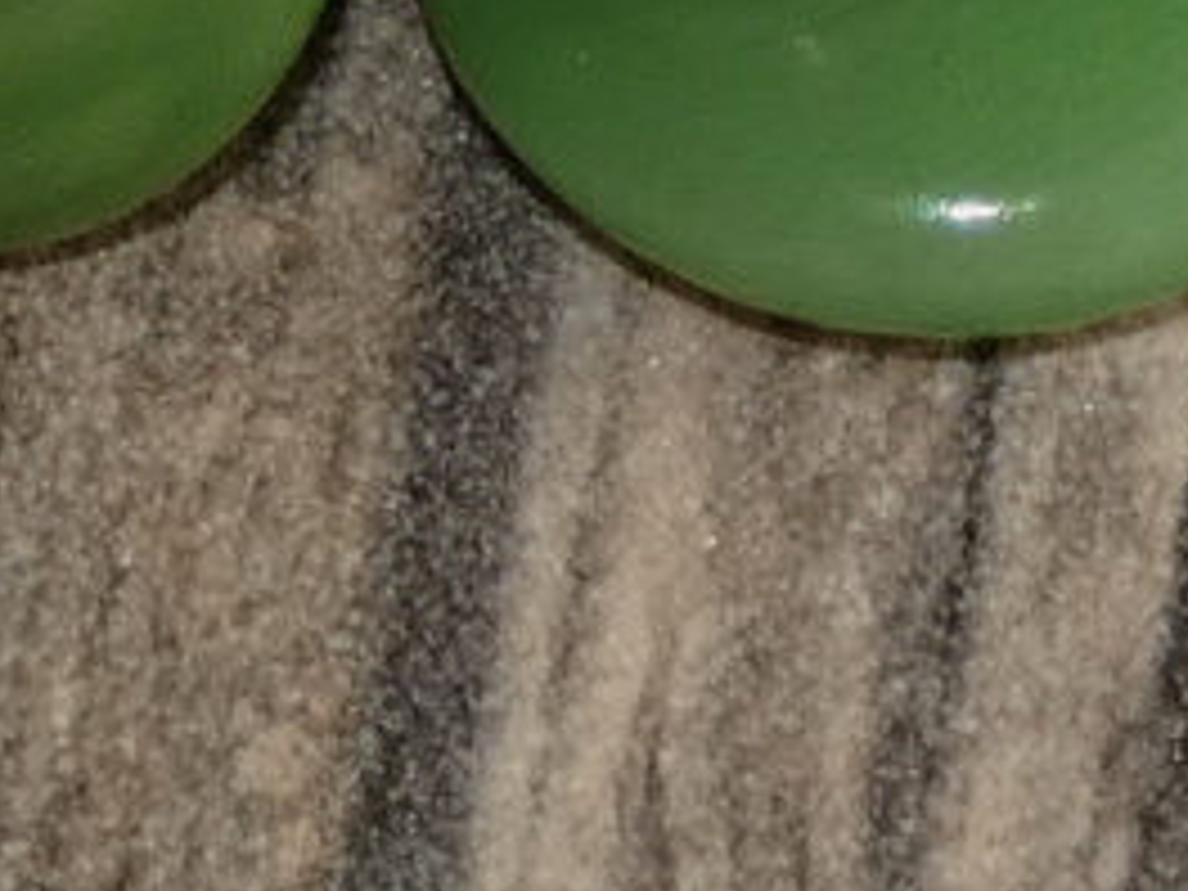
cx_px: 387
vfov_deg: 3.3
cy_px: -436
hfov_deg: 4.5
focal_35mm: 445
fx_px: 15272
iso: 80
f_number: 5.4
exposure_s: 1/125
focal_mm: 26.3
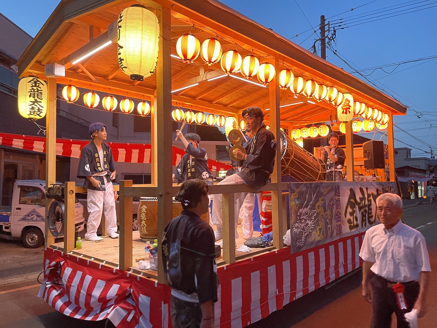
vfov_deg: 54.9
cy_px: 164
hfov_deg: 69.4
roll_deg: +0.4
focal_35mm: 25
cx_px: 218
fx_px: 316
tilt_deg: +1.5
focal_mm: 5.1
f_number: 1.6
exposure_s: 1/60
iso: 400
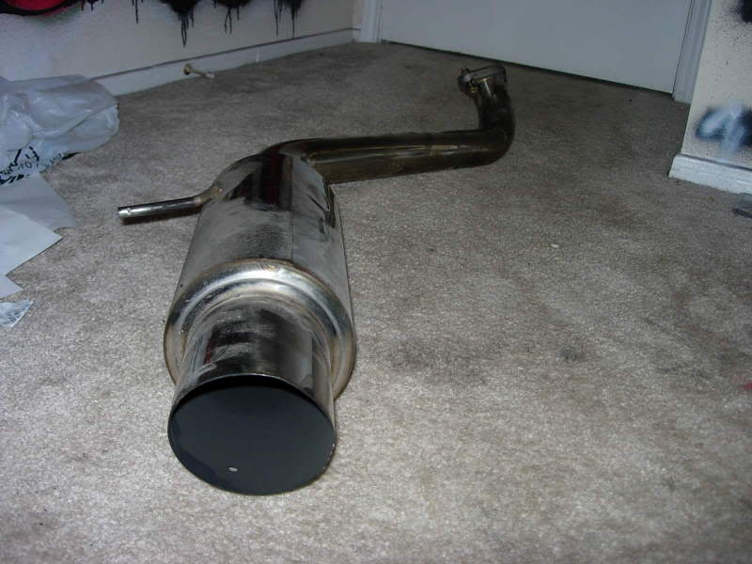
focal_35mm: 38
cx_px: 376
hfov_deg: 49.0
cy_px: 282
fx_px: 826
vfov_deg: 37.7
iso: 79
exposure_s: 1/64
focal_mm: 7.8
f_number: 2.8
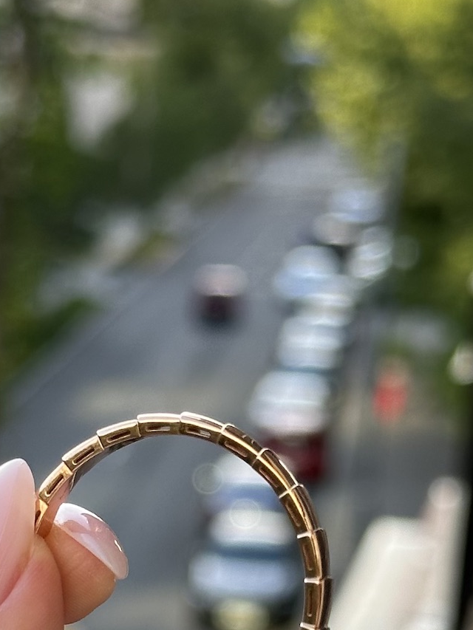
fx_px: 1639
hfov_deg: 16.4
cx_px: 173
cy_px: 583
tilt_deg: -12.7
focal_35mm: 90
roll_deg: -3.8
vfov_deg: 21.2
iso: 64
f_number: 1.78
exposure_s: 1/421
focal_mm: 6.86
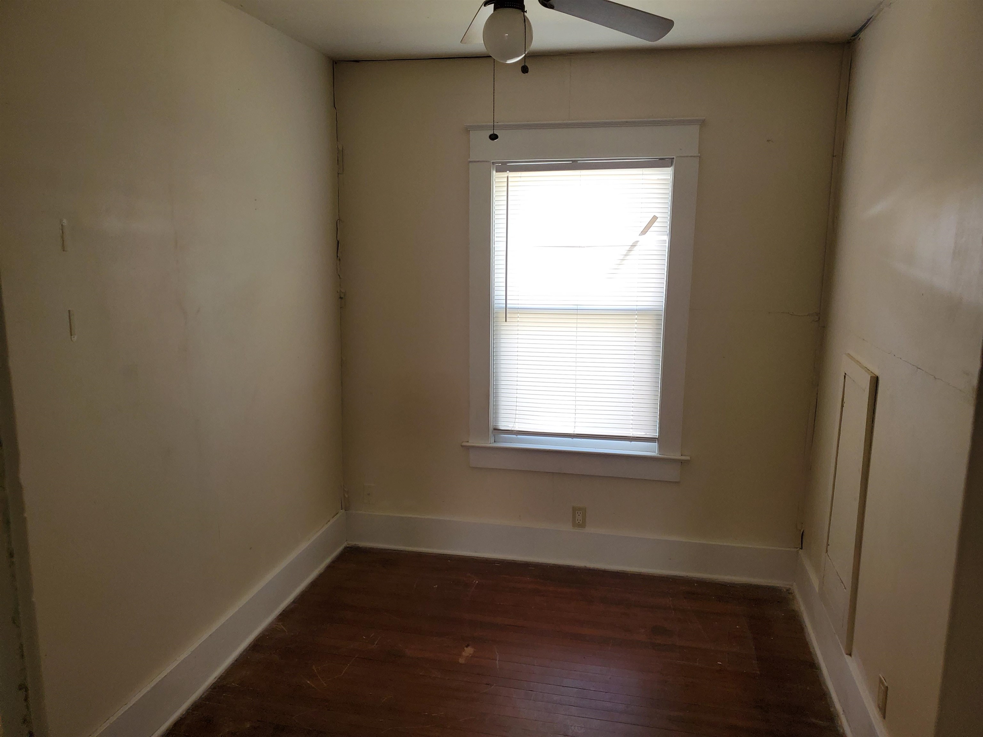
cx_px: 492
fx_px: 738
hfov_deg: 67.3
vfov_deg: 53.1
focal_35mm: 26
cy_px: 368
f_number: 1.5
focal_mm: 4.3
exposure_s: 1/92
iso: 125
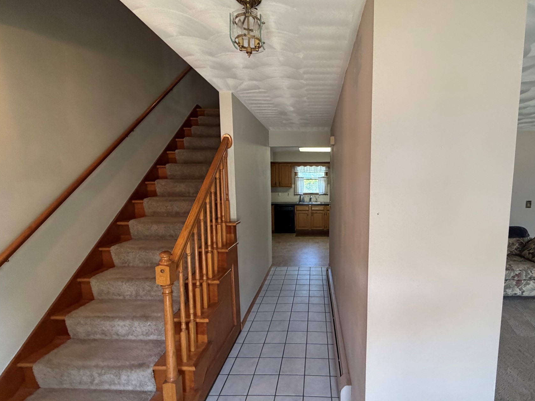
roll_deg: -0.4
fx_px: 263
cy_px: 211
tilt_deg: -6.0
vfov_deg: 74.7
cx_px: 316
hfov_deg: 90.1
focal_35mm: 17
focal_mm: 2.22
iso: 320
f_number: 2.2
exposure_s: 1/120
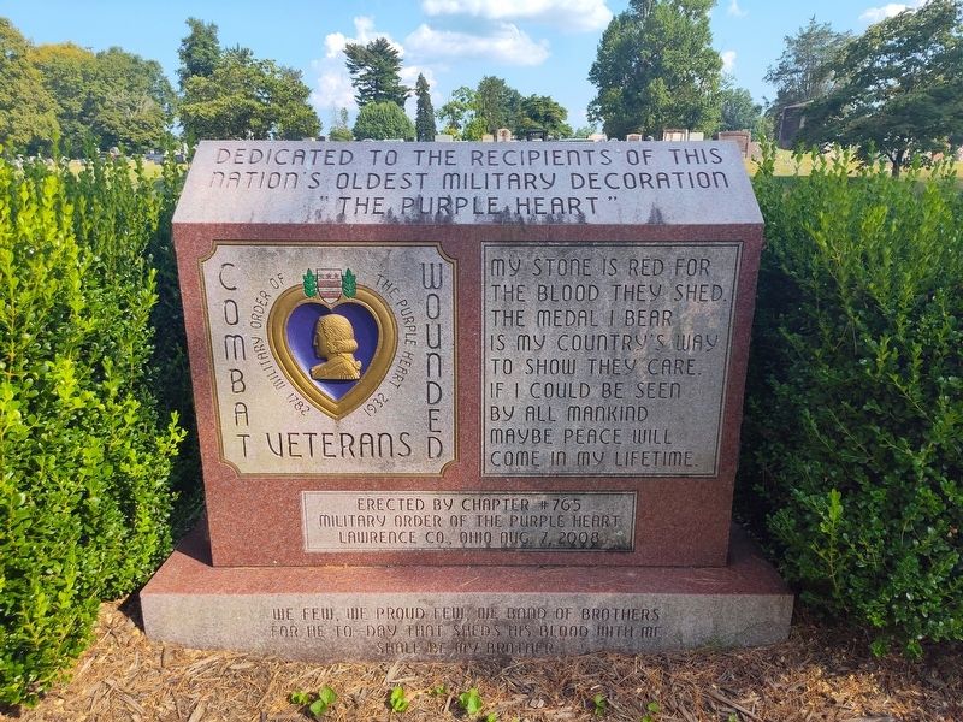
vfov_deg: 58.9
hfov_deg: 73.9
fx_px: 640
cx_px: 482
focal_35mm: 23
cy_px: 361
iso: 100
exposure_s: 1/799
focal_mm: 5.56
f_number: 1.8
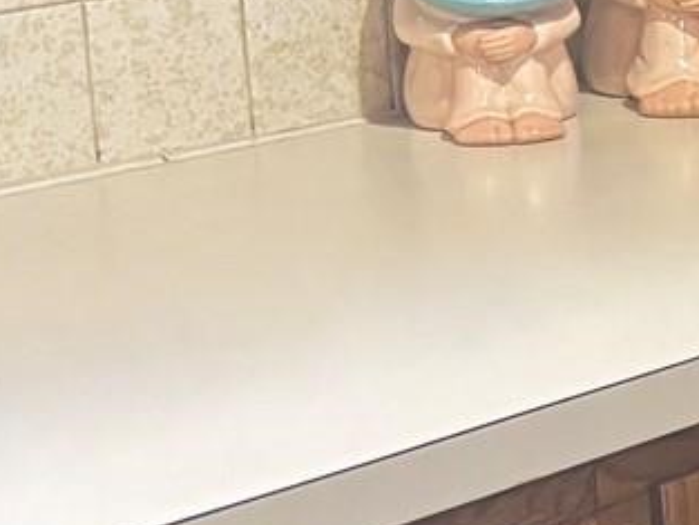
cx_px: 1952
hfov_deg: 9.6
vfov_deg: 8.7
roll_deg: -1.1
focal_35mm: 170
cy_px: 199
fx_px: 3434
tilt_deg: -11.4
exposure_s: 1/60
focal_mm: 5.96
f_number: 1.6
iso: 320
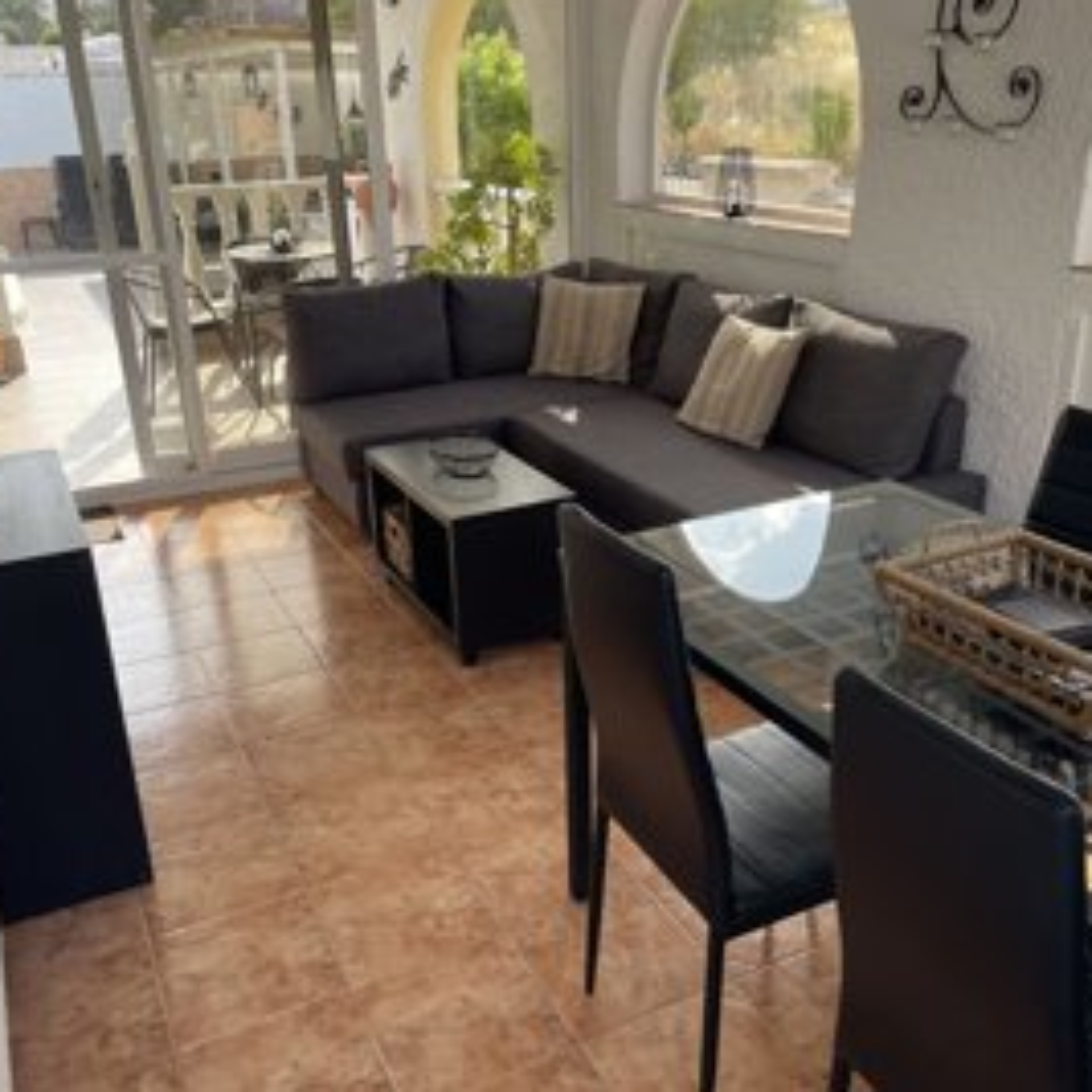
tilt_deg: -22.6
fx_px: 1106
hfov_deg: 52.5
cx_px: 544
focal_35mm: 31
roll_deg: +2.7
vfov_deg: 52.5
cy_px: 544
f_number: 1.6
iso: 32
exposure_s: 1/404
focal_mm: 4.2
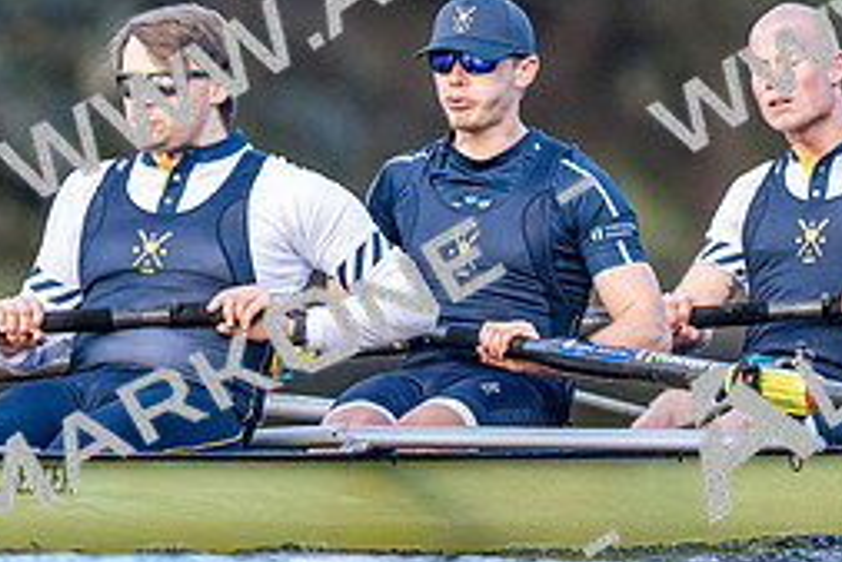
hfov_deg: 1.5
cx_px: 406
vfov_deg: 1.0
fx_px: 32200
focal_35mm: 1376
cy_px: 208
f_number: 4
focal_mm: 600
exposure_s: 1/2500
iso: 2800
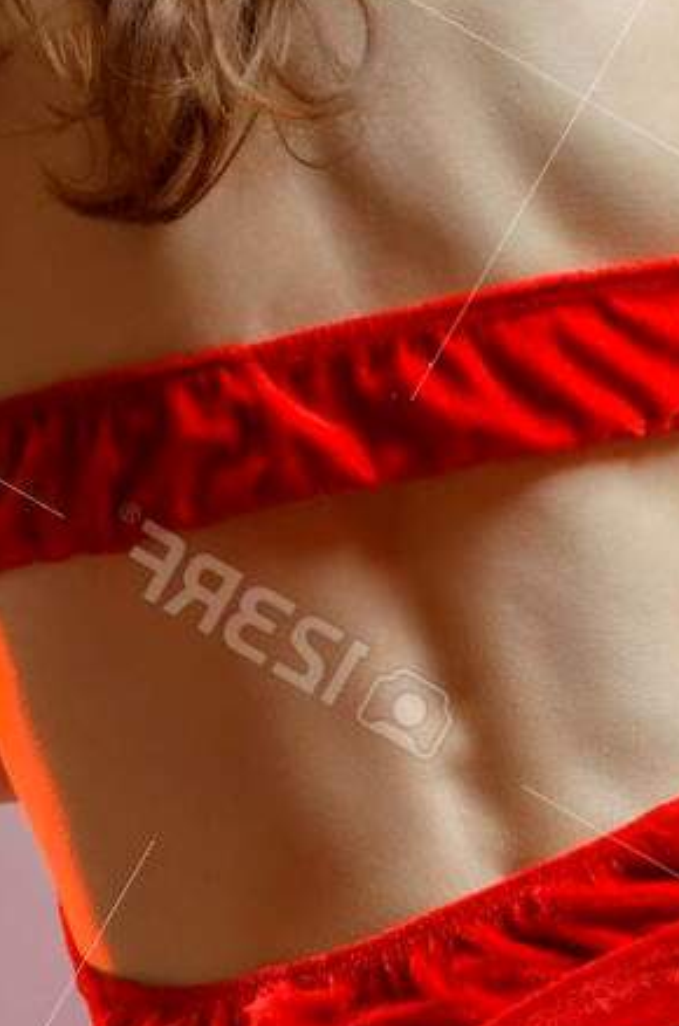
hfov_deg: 8.3
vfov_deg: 12.4
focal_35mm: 164
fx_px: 4662
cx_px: 475
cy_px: 1017
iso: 100
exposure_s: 1/160
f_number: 5
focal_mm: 50
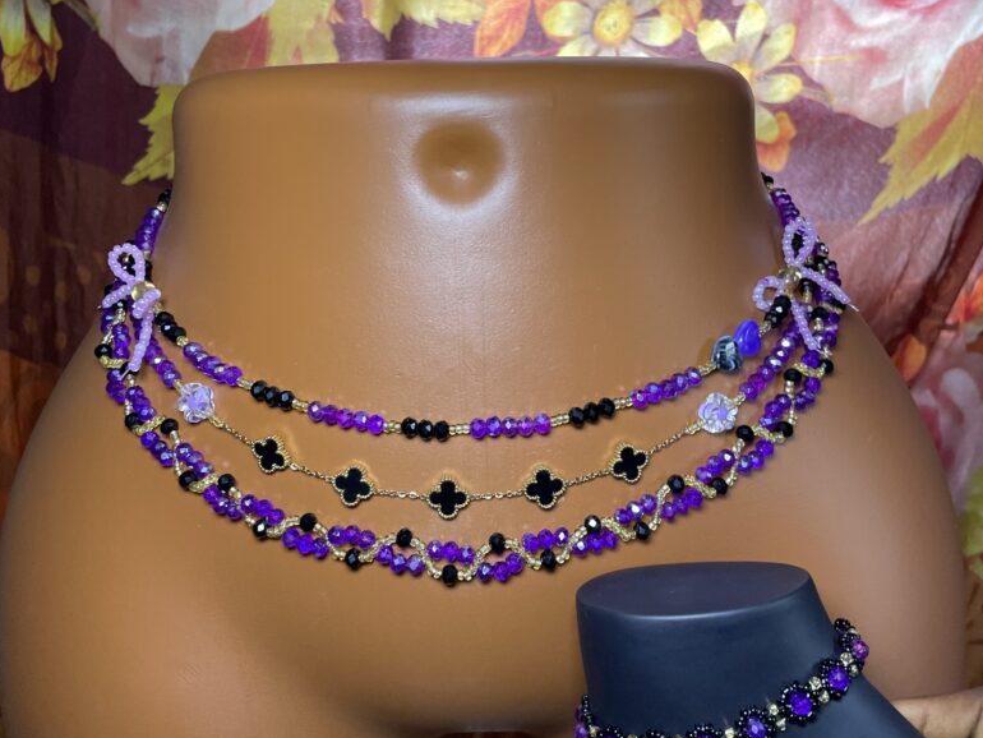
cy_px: 361
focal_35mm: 27
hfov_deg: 65.3
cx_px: 502
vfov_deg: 51.4
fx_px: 767
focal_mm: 4.2
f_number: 1.6
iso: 125
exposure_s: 1/120
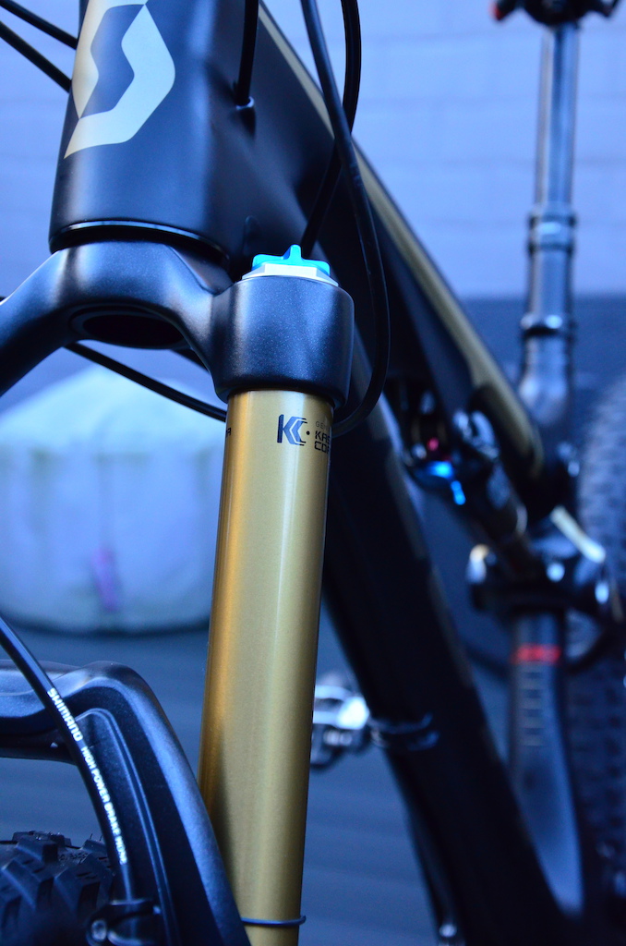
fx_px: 1494
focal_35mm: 57
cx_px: 313
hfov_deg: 23.7
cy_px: 473
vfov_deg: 35.1
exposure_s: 1/320
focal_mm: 38
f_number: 4.5
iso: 2500
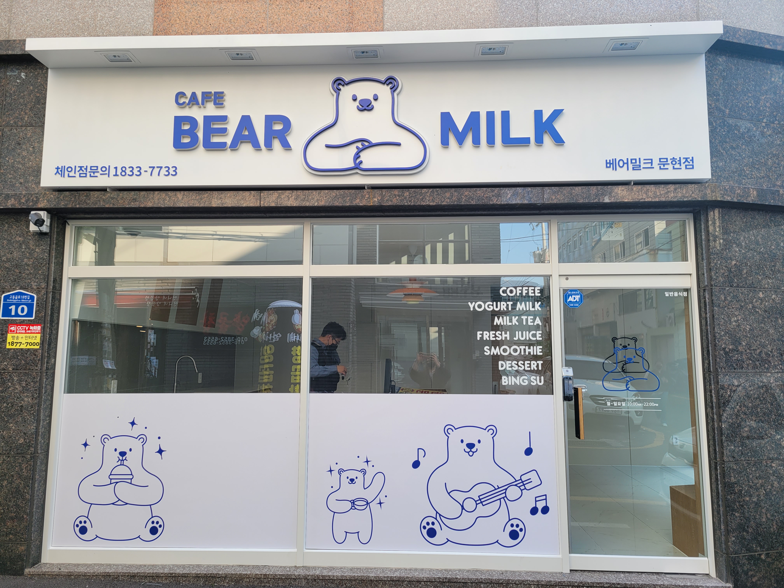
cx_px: 392
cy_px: 294
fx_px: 589
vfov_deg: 53.1
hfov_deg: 67.3
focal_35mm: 26
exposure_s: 1/287
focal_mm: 5.4
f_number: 1.8
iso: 40
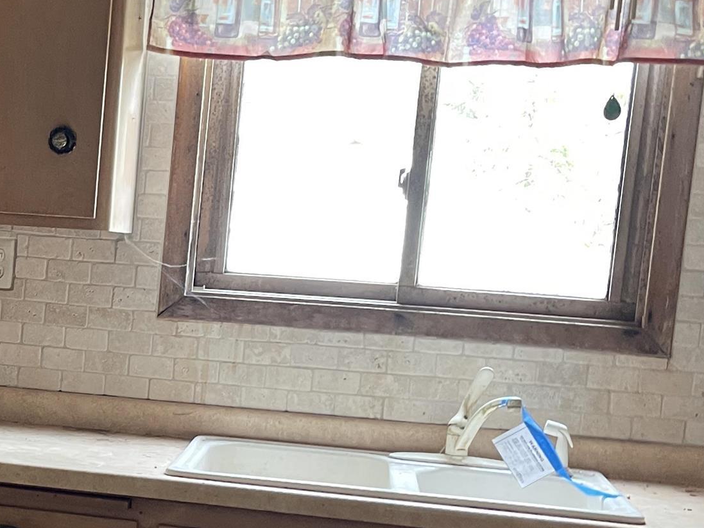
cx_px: -16
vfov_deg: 20.8
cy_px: 395
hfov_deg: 26.2
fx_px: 1424
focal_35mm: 70
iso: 250
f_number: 1.6
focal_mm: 5.1
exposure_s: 1/60
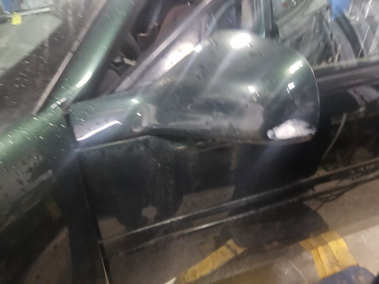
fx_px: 252
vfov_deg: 58.9
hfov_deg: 73.9
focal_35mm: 23
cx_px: 190
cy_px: 142
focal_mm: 5.4
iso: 1000
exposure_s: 1/24
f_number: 1.8
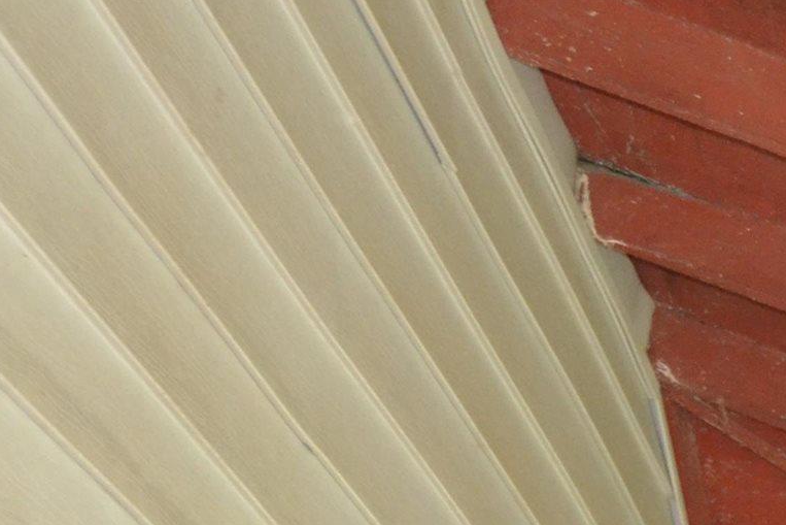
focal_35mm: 169
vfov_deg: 8.1
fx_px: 3690
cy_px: 543
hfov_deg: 11.3
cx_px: 1446
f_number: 4
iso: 1600
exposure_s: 1/60
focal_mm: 28
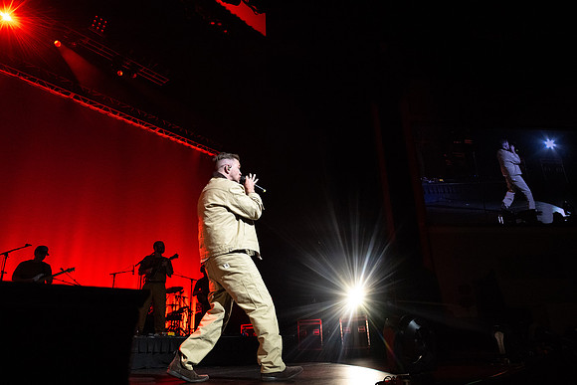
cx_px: 288
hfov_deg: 68.4
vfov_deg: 48.8
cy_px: 192
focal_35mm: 26
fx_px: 425
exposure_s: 1/320
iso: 5000
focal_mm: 26.5
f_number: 4
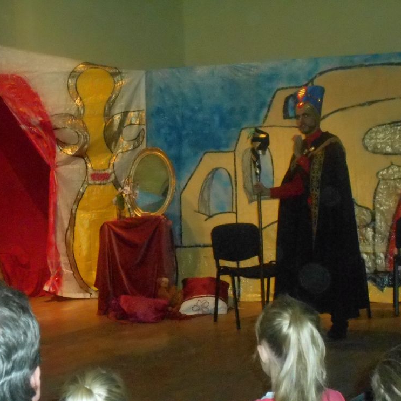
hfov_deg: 24.9
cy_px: 201
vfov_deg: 25.0
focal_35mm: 69
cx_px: 143
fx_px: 904
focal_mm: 10
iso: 1600
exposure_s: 1/60
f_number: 4.9
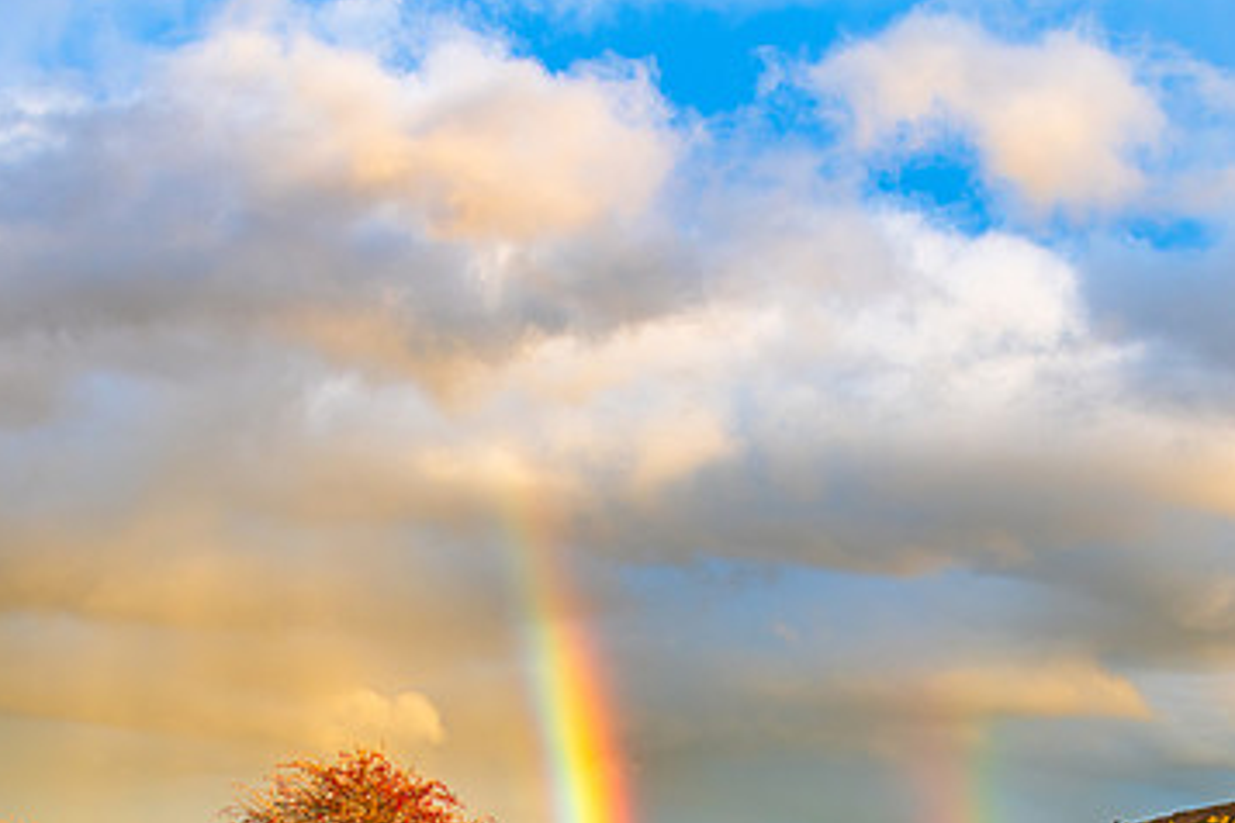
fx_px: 1990
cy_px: 718
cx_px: 632
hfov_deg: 34.5
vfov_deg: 22.9
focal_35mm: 58
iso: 200
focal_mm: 31
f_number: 9
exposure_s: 1/50
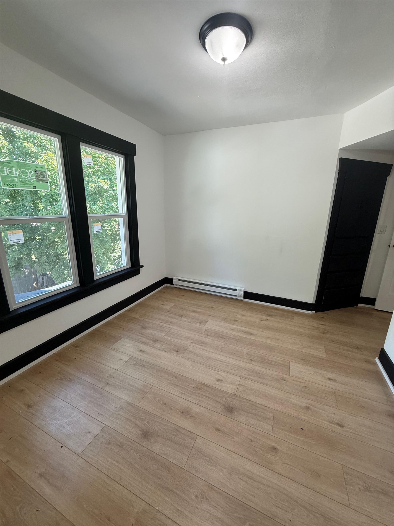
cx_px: 197
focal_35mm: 14
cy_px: 263
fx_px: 212
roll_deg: -2.8
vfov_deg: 102.1
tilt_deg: -13.7
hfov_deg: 85.7
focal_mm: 2.22
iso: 160
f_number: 2.2
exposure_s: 1/120
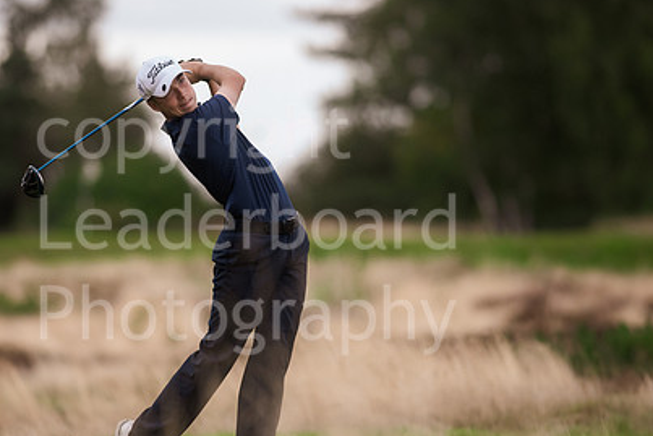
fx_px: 7838
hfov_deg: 4.8
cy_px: 237
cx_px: 250
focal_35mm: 432
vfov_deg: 3.2
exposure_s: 1/1600
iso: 1250
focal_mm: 300
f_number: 4
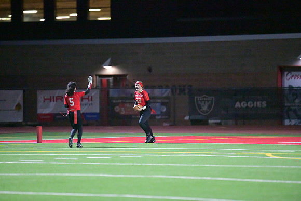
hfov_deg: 6.9
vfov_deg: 4.6
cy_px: 100
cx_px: 150
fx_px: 2509
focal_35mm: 300
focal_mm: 300
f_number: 2.8
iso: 25600
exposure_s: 1/2500
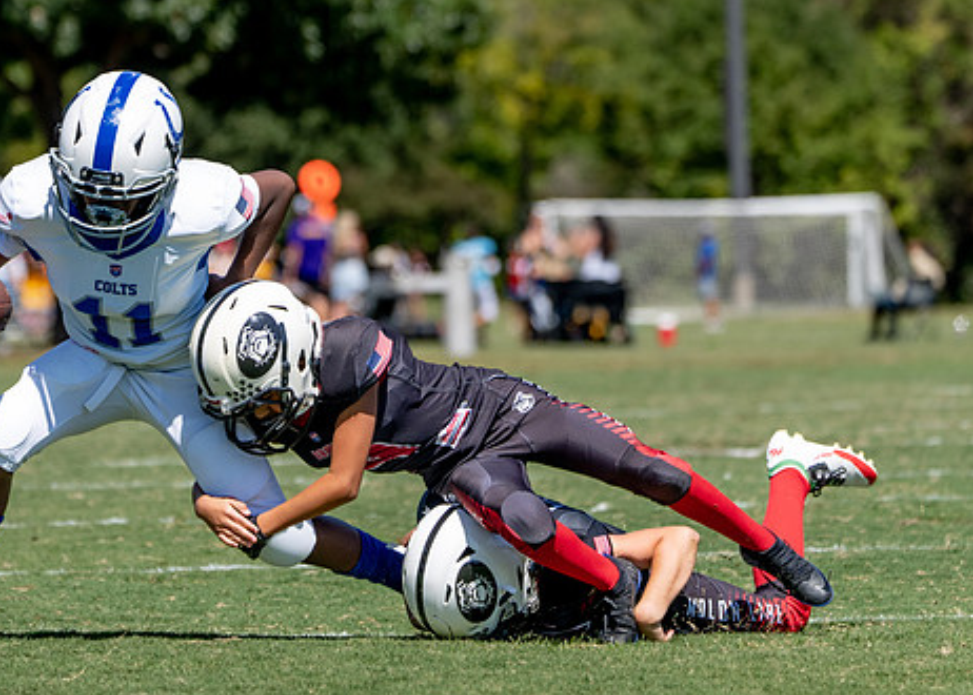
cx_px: 338
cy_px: 250
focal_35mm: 394
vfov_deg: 3.7
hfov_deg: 5.1
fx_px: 10888
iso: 250
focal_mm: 224
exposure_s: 1/1250
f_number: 5.6
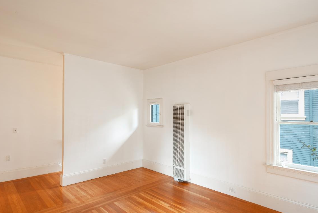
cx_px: 165
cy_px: 112
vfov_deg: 62.0
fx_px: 177
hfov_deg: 83.9
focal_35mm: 20
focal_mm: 10
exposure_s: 1/50
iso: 400
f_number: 5.6
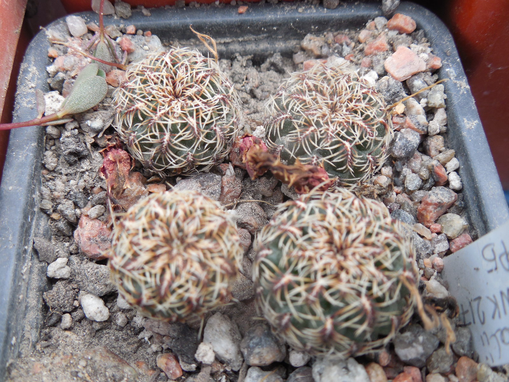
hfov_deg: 58.4
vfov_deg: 45.4
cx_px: 254
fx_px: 456
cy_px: 191
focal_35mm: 31
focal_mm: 5.6
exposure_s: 1/40
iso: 125
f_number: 3.6
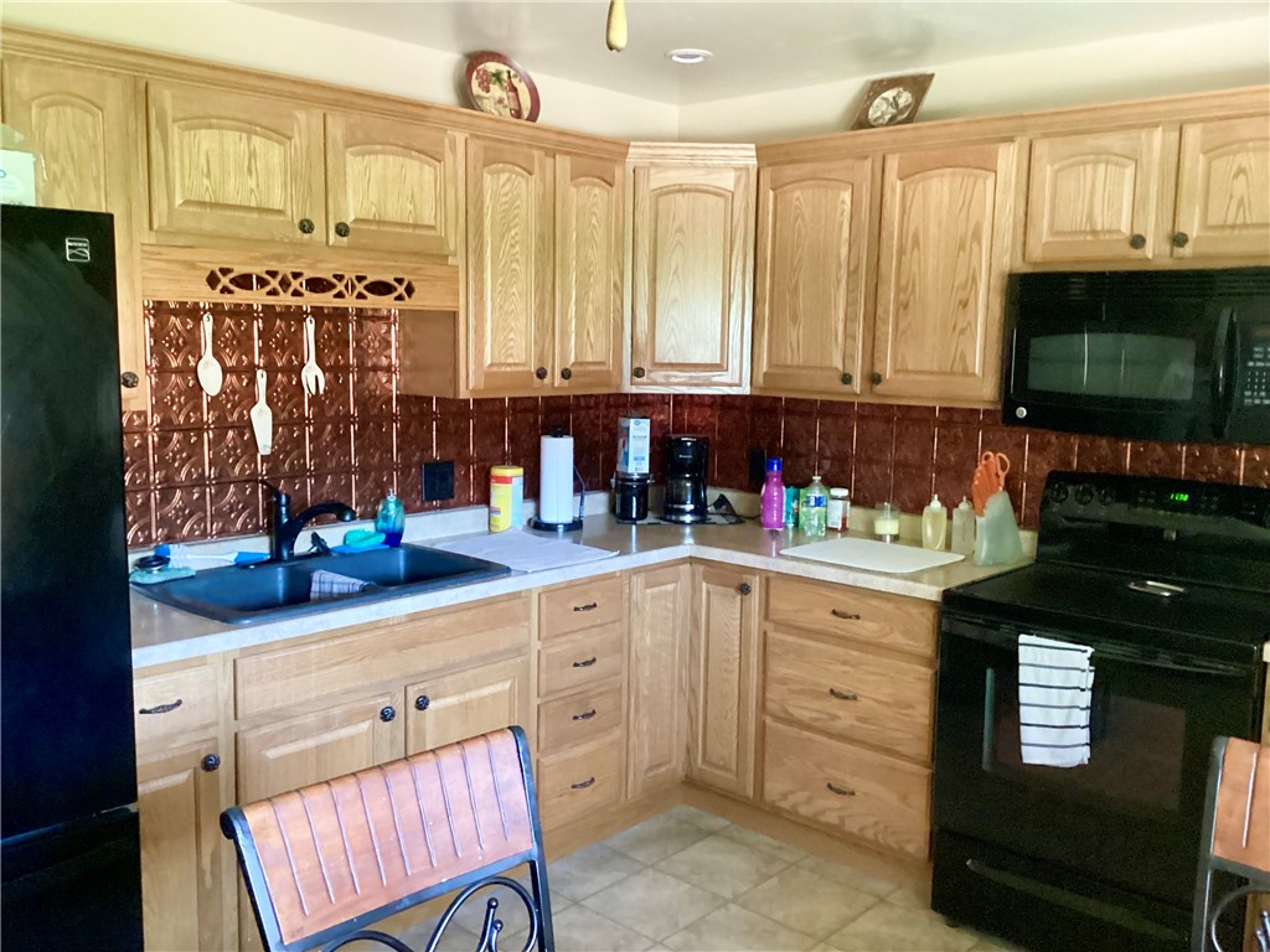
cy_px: 476
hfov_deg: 58.4
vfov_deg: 45.4
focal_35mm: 31
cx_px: 635
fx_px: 1137
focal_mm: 3.3
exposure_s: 1/24
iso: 640
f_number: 2.4
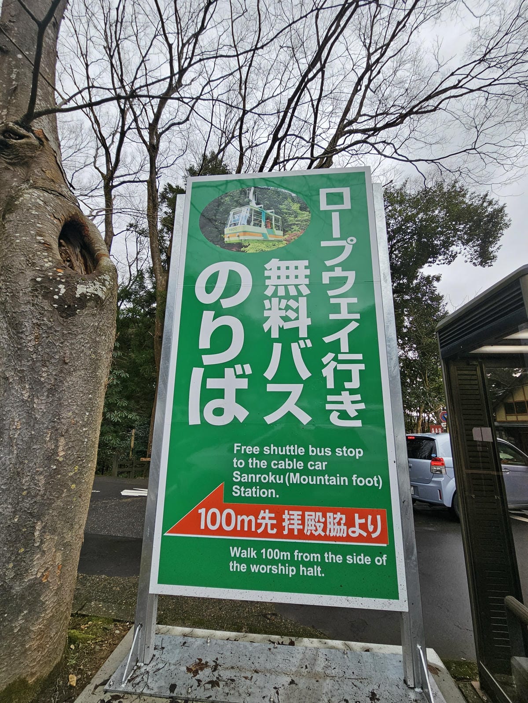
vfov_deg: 106.2
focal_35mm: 13
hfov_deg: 89.9
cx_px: 264
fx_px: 264
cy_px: 352
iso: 50
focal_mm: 2.2
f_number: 2.2
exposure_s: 1/356
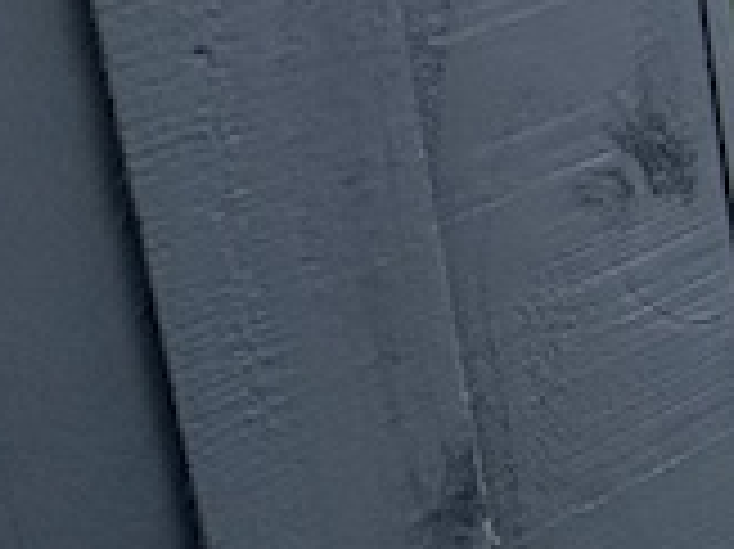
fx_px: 1822
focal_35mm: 86
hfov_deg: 11.8
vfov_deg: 12.9
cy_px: -783
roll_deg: -0.2
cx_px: 2157
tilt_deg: -8.9
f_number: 2.2
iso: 40
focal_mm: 2.22
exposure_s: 1/335
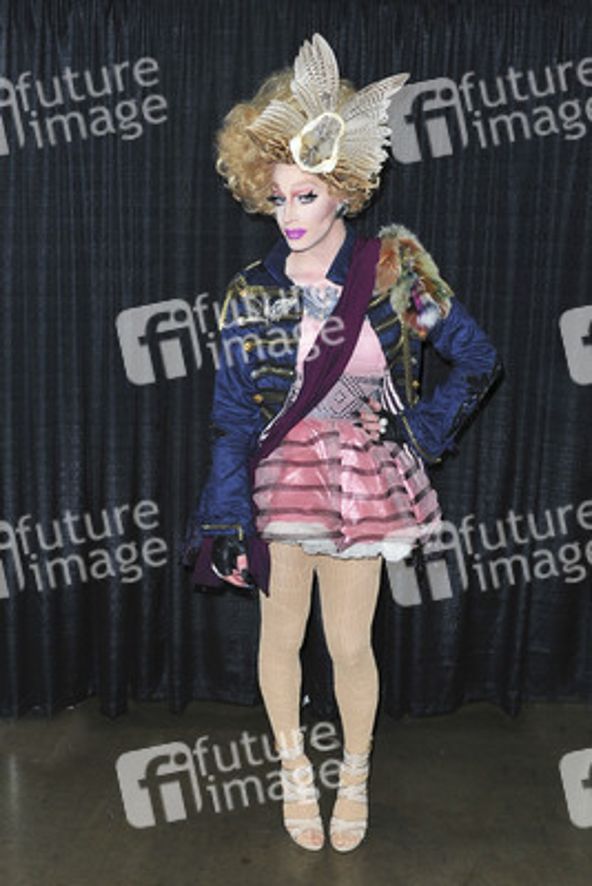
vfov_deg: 63.6
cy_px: 443
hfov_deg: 45.0
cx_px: 296
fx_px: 715
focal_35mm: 29
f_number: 4
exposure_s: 1/320
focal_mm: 29
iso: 400
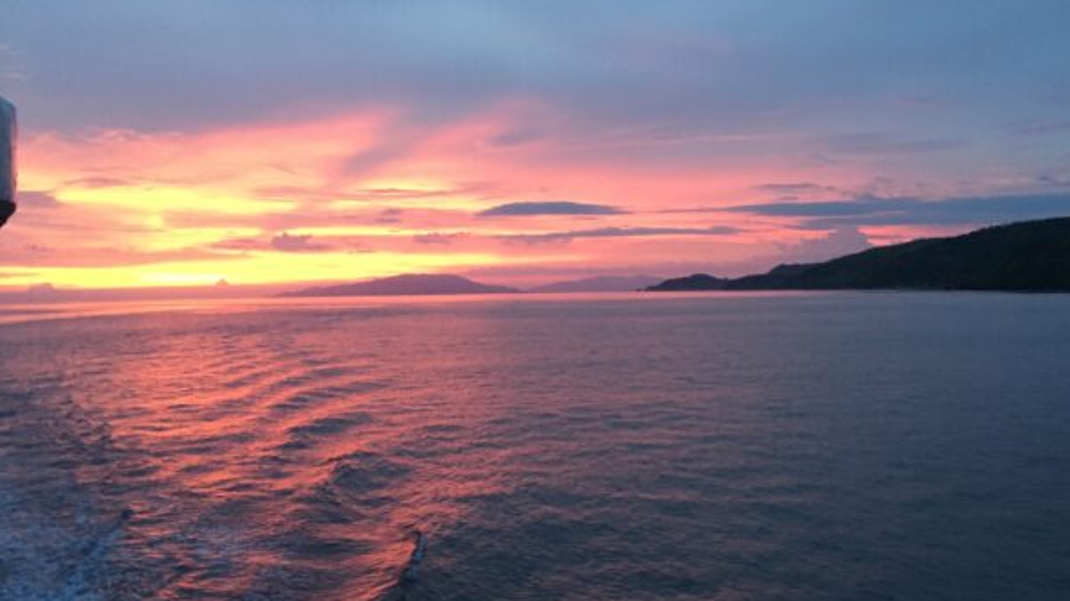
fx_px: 1049
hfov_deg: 53.8
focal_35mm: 37
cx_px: 624
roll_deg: +0.4
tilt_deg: -2.1
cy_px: 341
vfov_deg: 31.9
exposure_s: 1/20
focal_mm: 4.15
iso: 200
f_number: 2.2
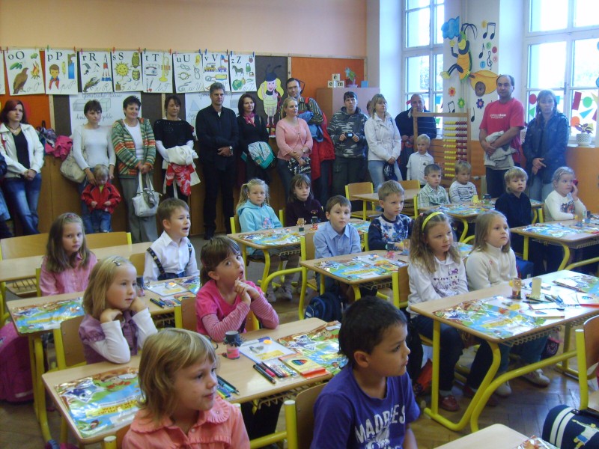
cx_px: 300
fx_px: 606
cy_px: 224
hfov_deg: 52.6
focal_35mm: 35
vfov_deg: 40.7
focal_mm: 5.8
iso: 133
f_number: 2.8
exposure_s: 1/30
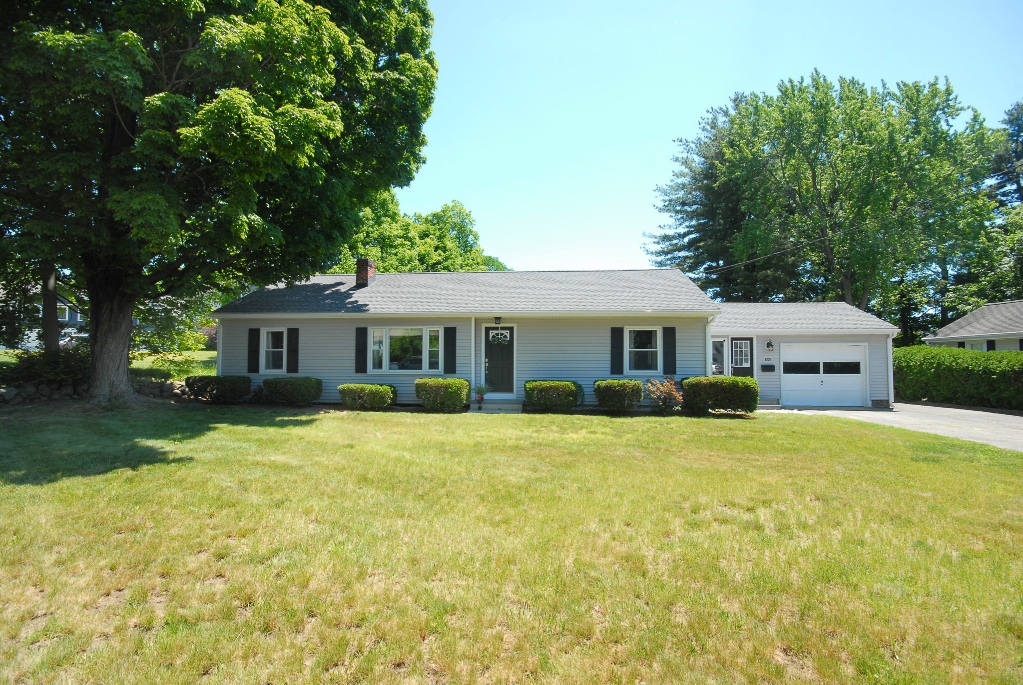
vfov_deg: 77.5
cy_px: 342
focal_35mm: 15
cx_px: 512
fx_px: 427
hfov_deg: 100.3
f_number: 10
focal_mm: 10
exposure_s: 1/60
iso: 200
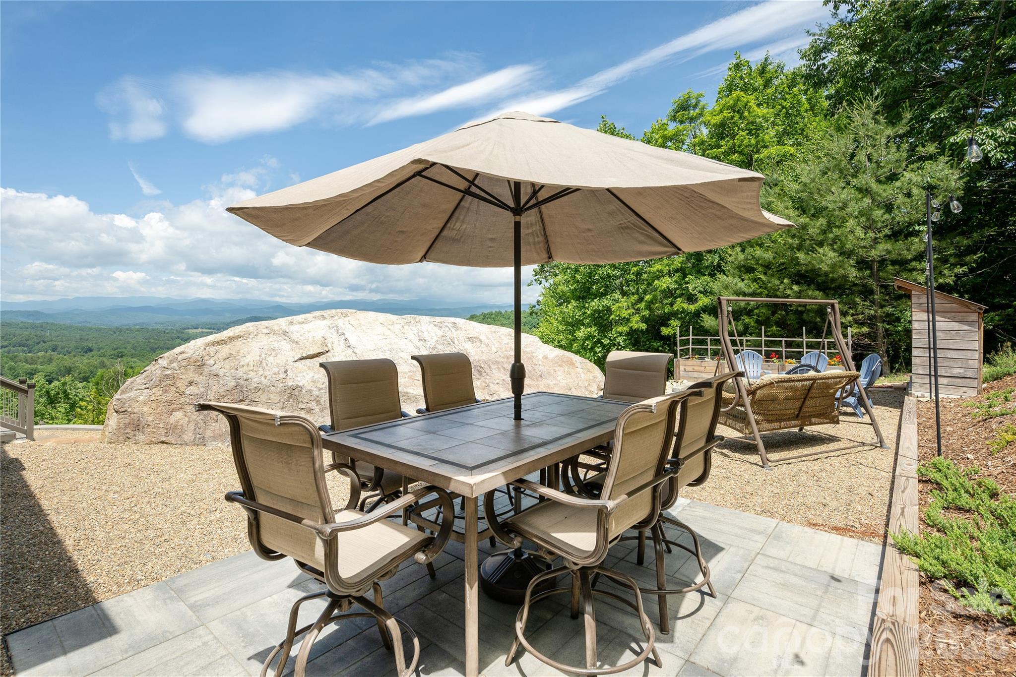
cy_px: 338
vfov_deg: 75.5
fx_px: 437
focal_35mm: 16
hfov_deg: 98.5
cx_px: 508
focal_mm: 15.5
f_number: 7.1
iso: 250
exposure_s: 1/1000
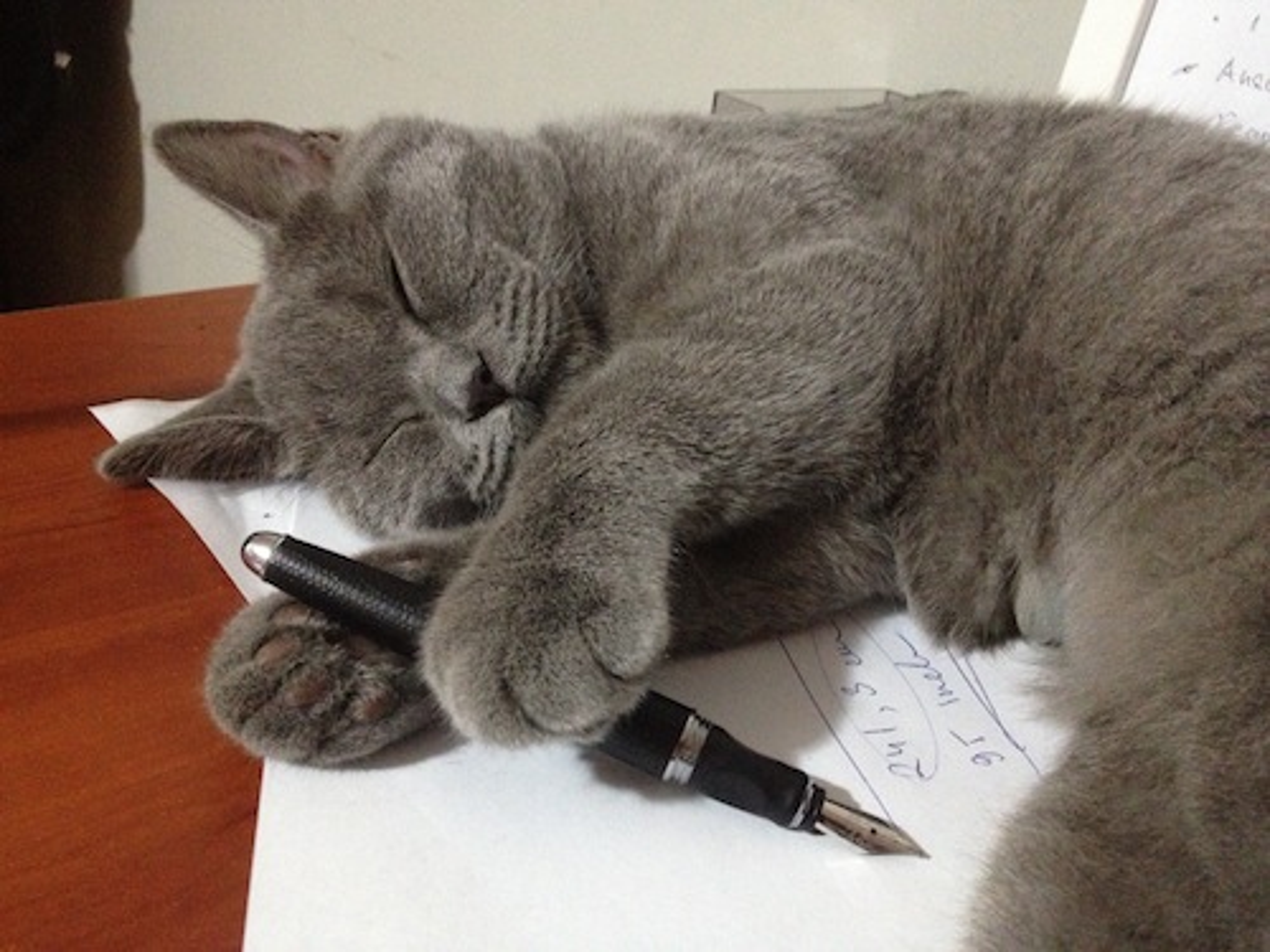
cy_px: 476
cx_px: 635
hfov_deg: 52.6
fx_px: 1284
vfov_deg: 40.7
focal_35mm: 35
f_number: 2.4
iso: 640
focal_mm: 4.28
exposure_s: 1/15
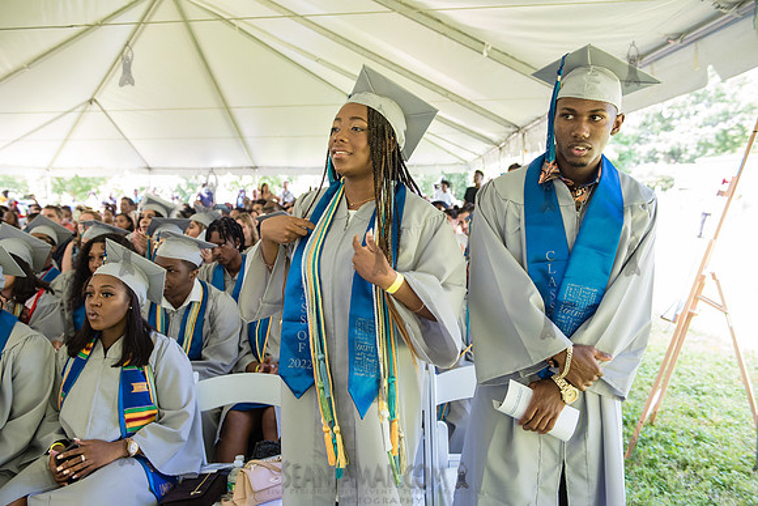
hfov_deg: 60.3
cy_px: 253
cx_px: 379
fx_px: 653
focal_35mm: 31
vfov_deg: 42.3
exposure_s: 1/400
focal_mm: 31
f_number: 4
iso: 2500
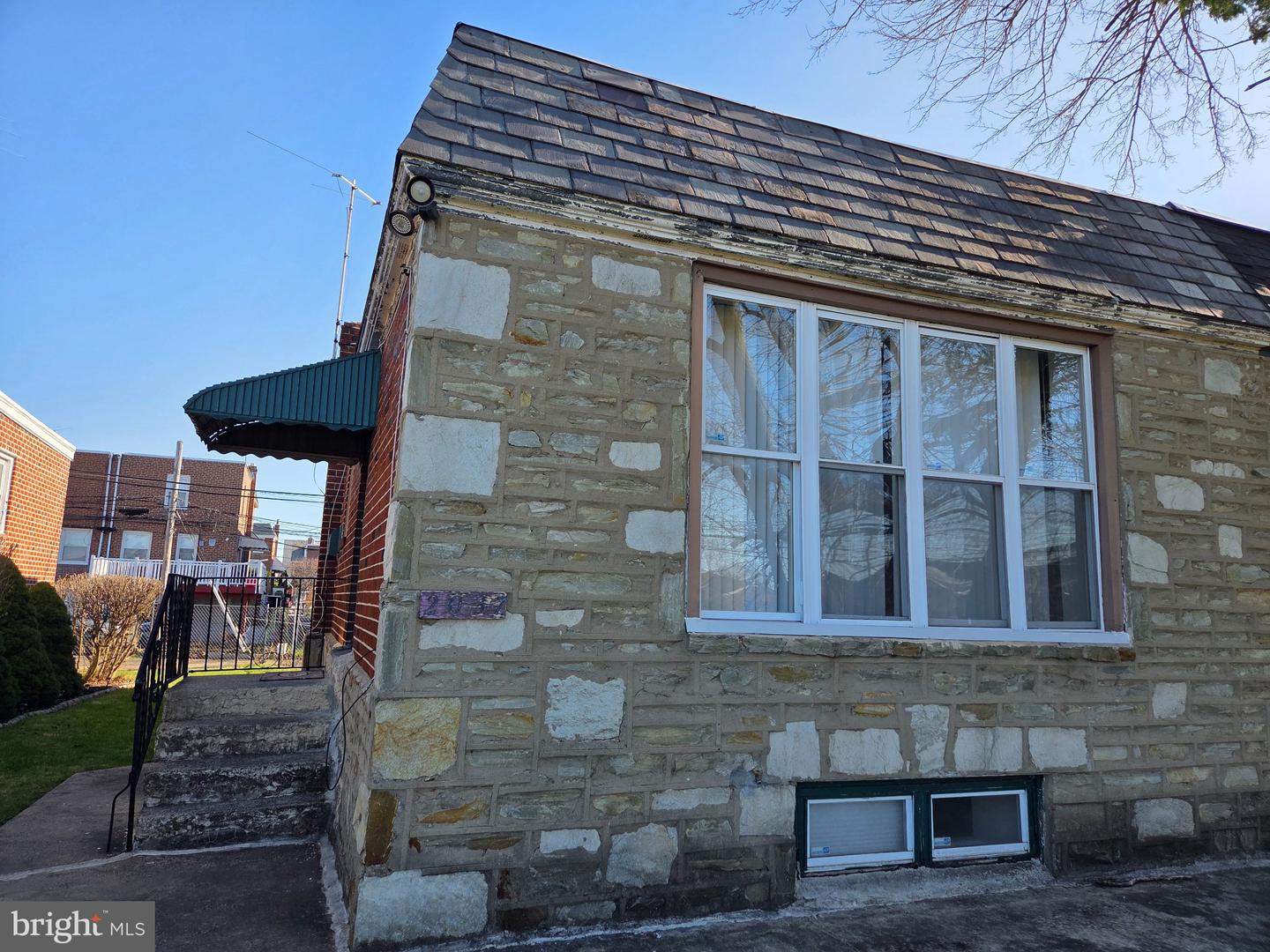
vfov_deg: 58.9
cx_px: 635
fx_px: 844
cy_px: 476
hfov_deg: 73.9
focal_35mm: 23
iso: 80
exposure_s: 1/2016
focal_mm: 5.4
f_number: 1.8
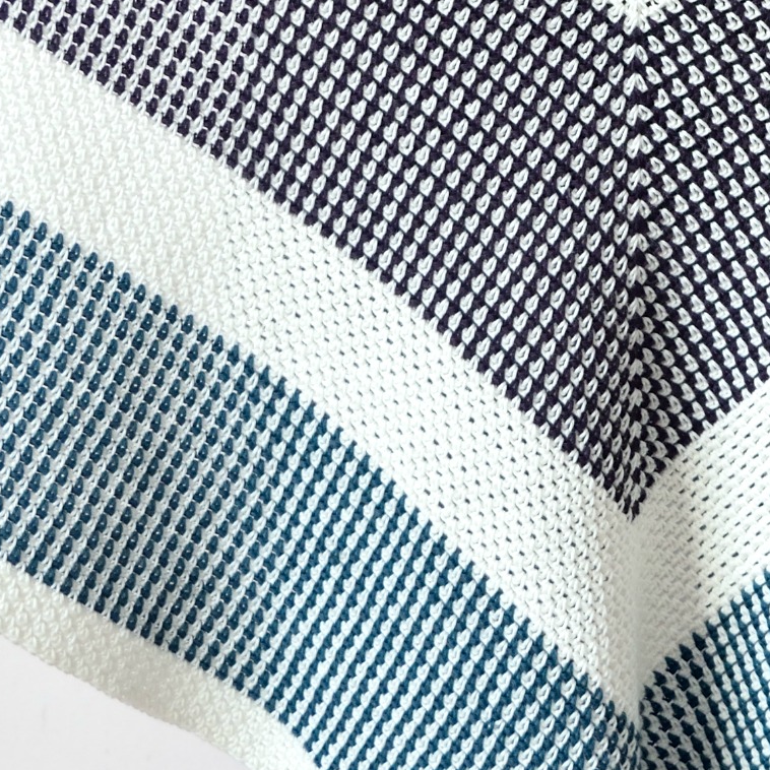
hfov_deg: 12.9
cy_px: 213
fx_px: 3372
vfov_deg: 13.0
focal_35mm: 134
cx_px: 686
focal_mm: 24
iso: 400
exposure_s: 1/25
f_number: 5
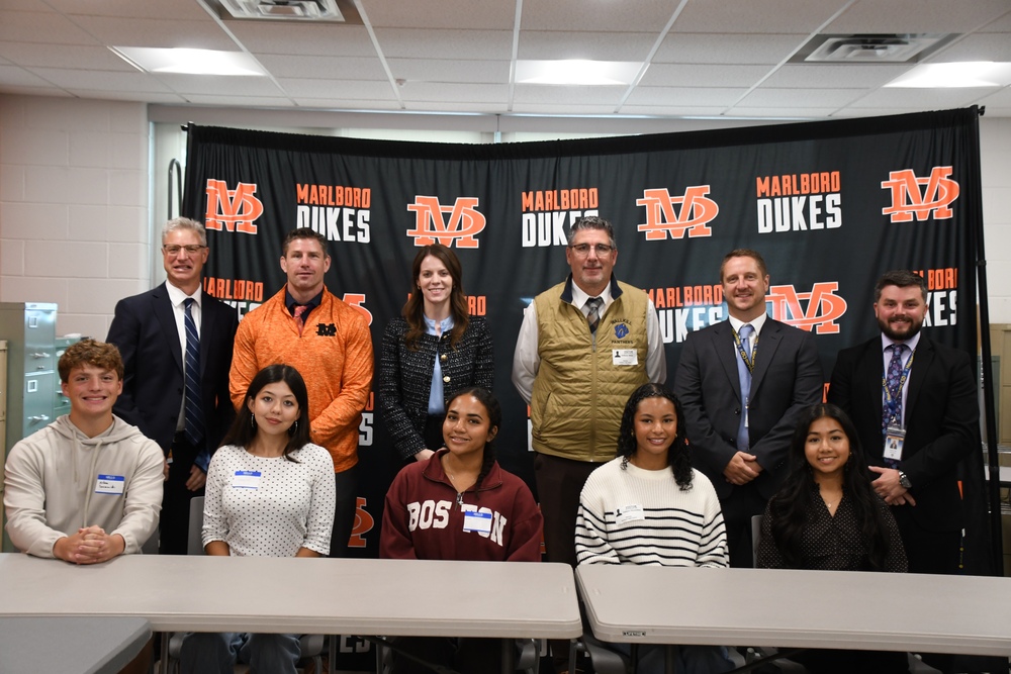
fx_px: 1264
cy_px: 337
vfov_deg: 29.9
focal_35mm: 45
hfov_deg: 43.6
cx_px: 506
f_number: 4
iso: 1100
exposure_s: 1/125
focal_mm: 30
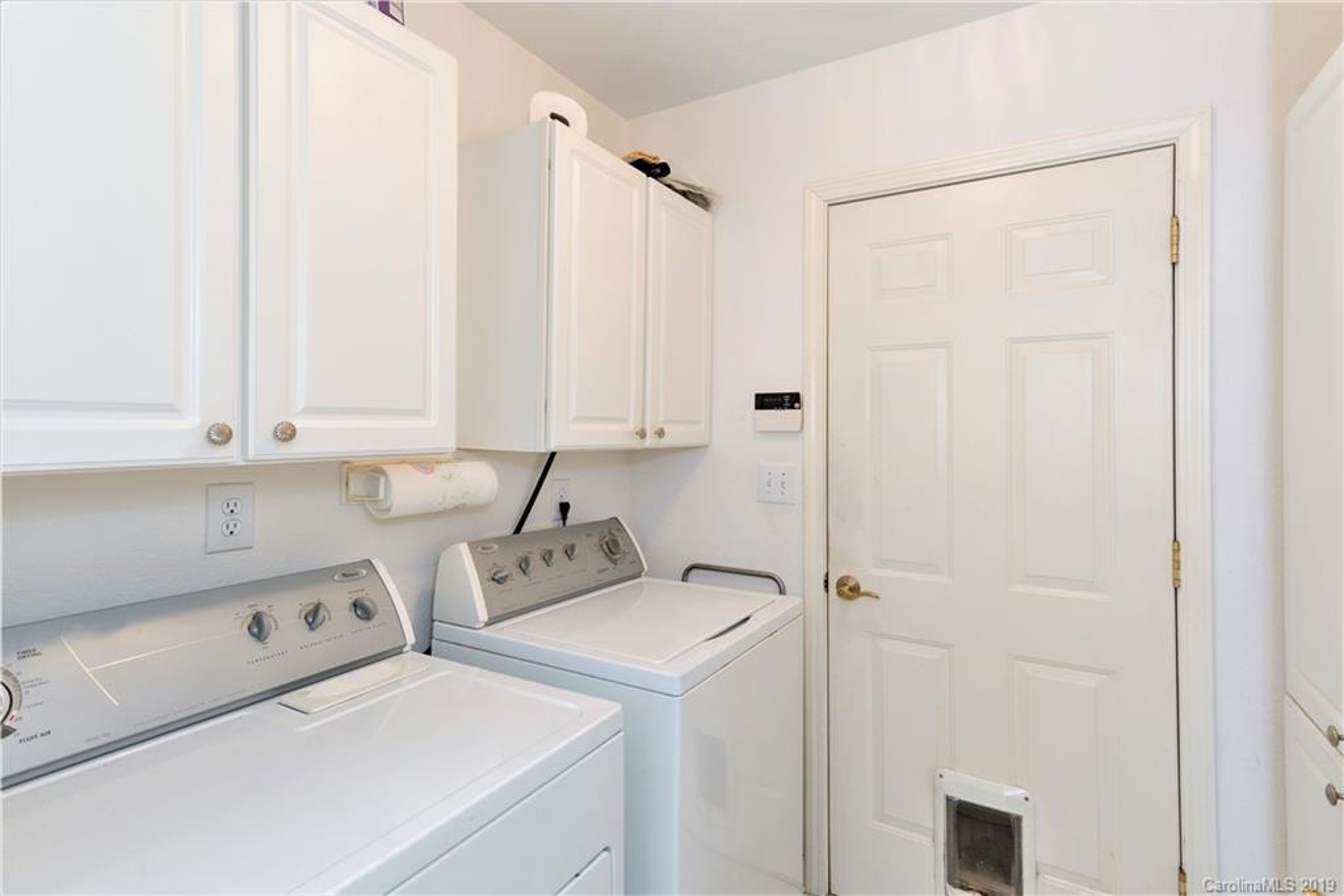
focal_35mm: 17
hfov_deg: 93.3
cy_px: 448
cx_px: 672
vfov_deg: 70.5
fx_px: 635
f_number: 7.1
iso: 320
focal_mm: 17
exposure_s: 1/30
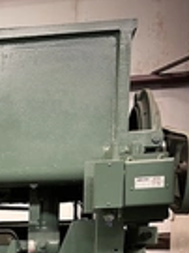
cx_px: -77
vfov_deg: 22.7
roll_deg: +0.3
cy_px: 324
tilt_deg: -5.8
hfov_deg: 17.5
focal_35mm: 77
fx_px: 561
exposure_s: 1/60
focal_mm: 5.7
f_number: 1.5
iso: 500
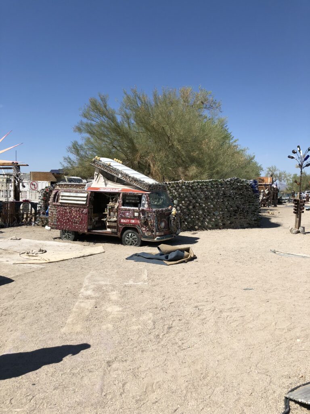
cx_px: 155
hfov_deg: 49.7
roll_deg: -0.2
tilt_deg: -1.5
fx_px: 334
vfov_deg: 63.4
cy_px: 207
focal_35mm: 28
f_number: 1.8
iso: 20
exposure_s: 1/3003
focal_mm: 4
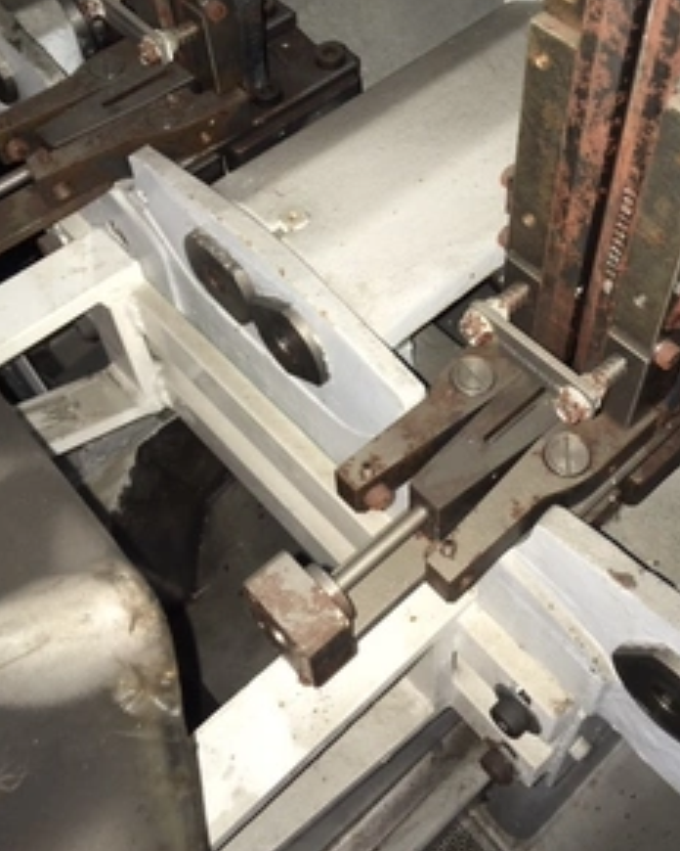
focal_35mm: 39
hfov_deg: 38.1
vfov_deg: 46.6
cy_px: 352
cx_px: 399
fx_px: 981
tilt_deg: -55.5
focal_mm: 4.15
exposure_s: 1/20
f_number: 2.2
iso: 25
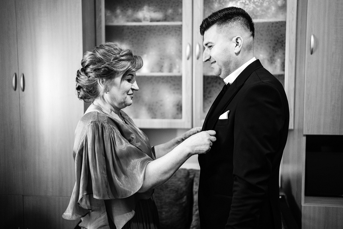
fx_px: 333
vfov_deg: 37.9
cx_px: 172
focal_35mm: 35
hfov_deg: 54.4
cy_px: 114
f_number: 1.8
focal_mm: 35
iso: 2000
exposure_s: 1/250
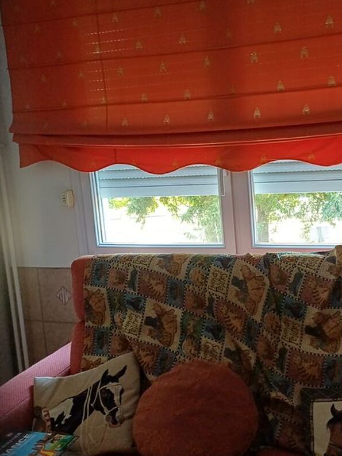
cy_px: 206
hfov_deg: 34.1
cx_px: 218
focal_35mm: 42
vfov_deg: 44.7
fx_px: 554
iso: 400
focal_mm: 4.65
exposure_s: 1/33.3
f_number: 1.8
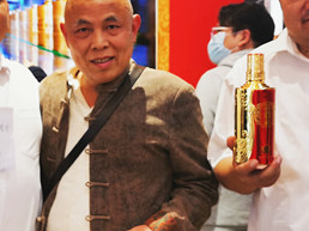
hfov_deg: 28.8
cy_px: 113
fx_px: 598
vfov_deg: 21.9
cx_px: 97
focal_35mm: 67
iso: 80
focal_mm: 5.56
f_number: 1.6
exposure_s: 1/100
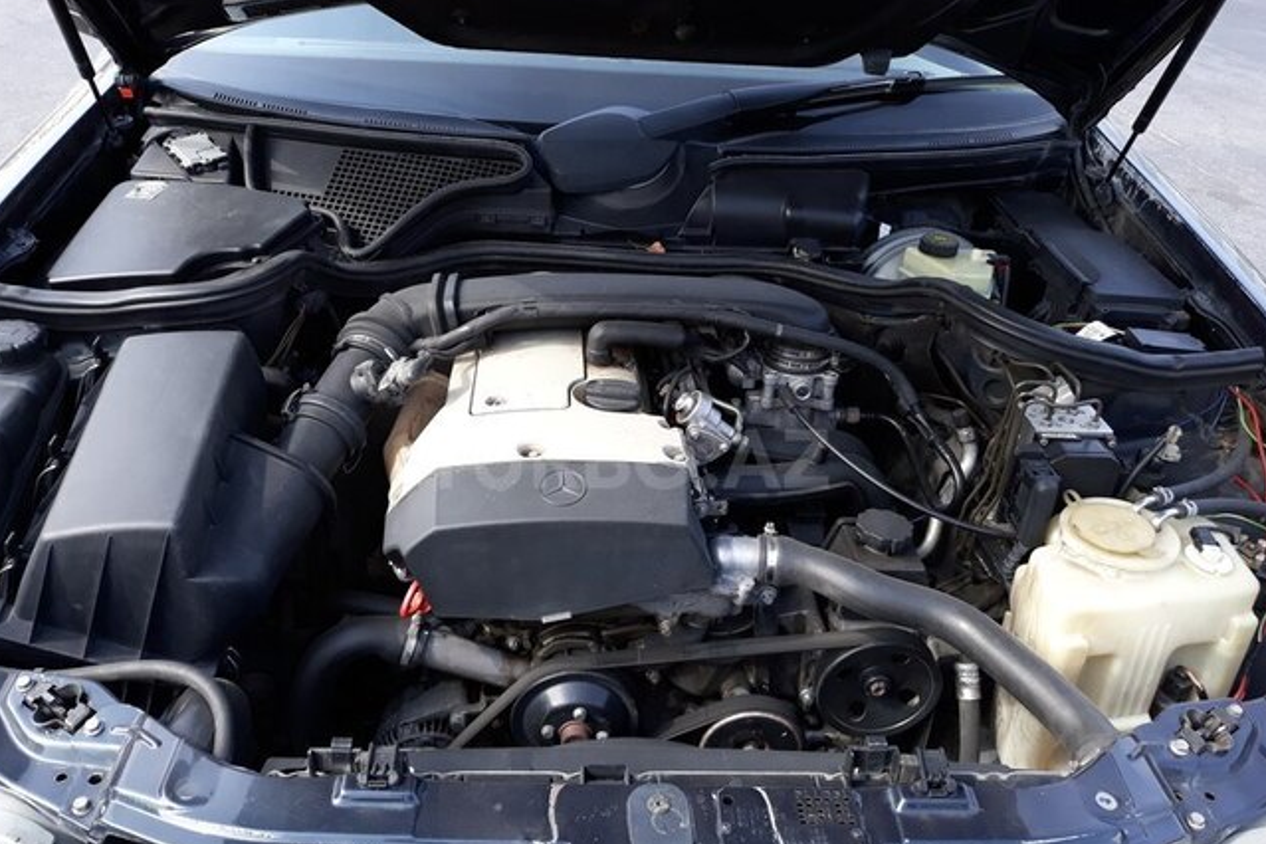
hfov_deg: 63.7
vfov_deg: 44.9
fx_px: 1020
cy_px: 459
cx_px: 626
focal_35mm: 29
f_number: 1.7
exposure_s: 1/258
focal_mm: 3.71
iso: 40
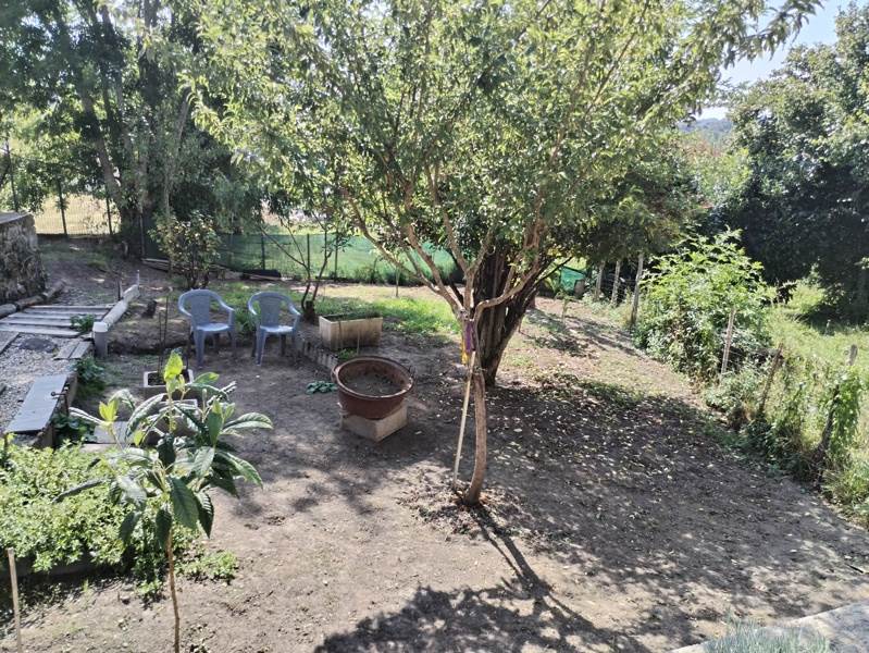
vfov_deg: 48.3
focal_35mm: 29
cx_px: 434
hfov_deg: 61.6
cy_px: 326
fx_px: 728
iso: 100
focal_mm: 4.75
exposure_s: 1/411
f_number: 1.8
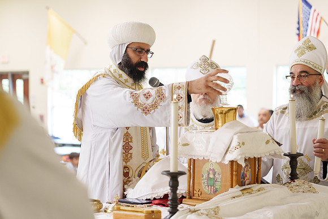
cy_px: 100
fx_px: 702
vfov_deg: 17.7
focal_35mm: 77
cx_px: 148
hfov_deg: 26.3
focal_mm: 70
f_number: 2.8
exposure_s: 1/125
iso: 1600
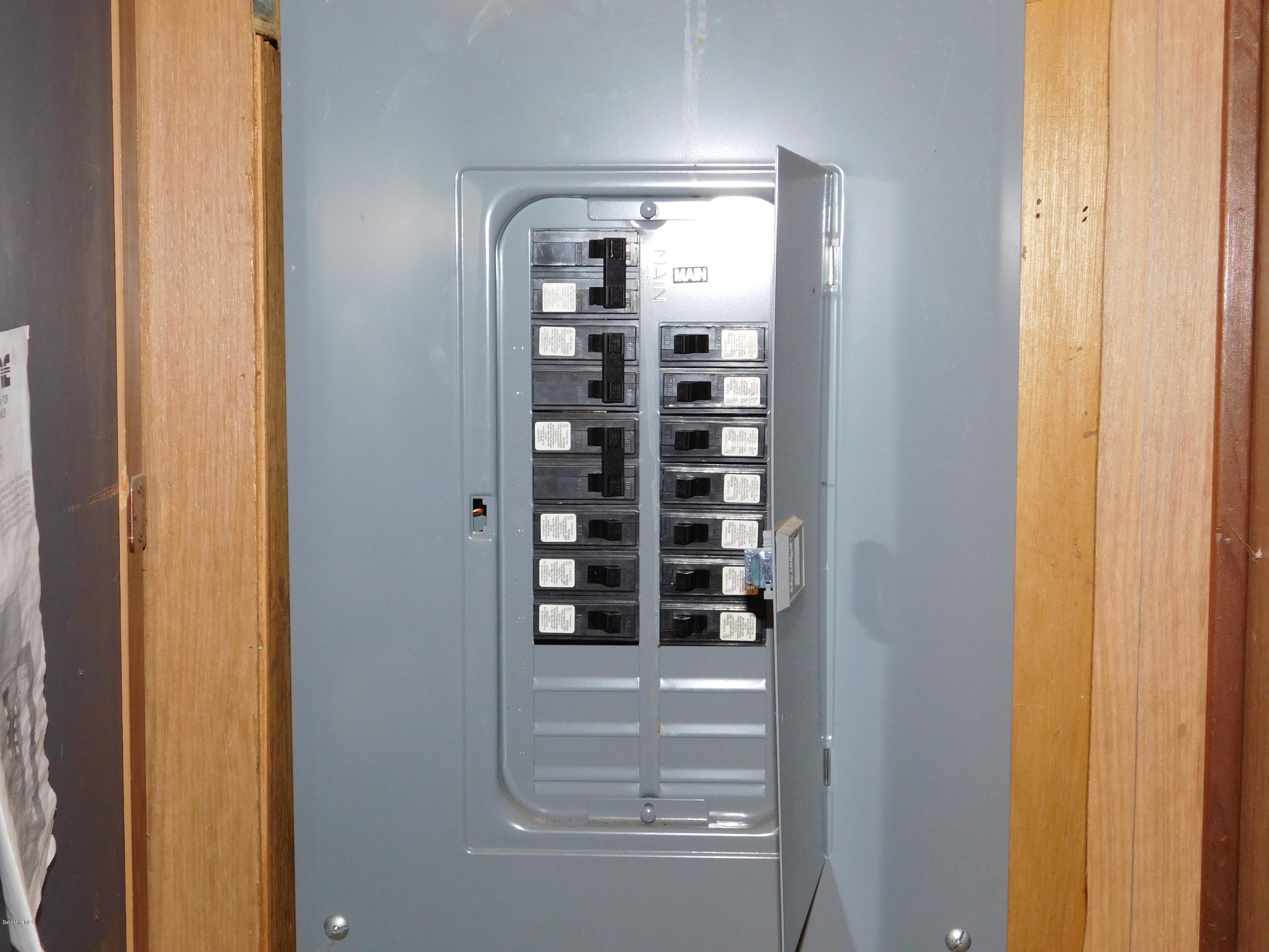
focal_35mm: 51
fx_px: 1870
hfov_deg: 37.5
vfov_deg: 28.6
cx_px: 634
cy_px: 476
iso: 200
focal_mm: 9
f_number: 3.8
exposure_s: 1/30
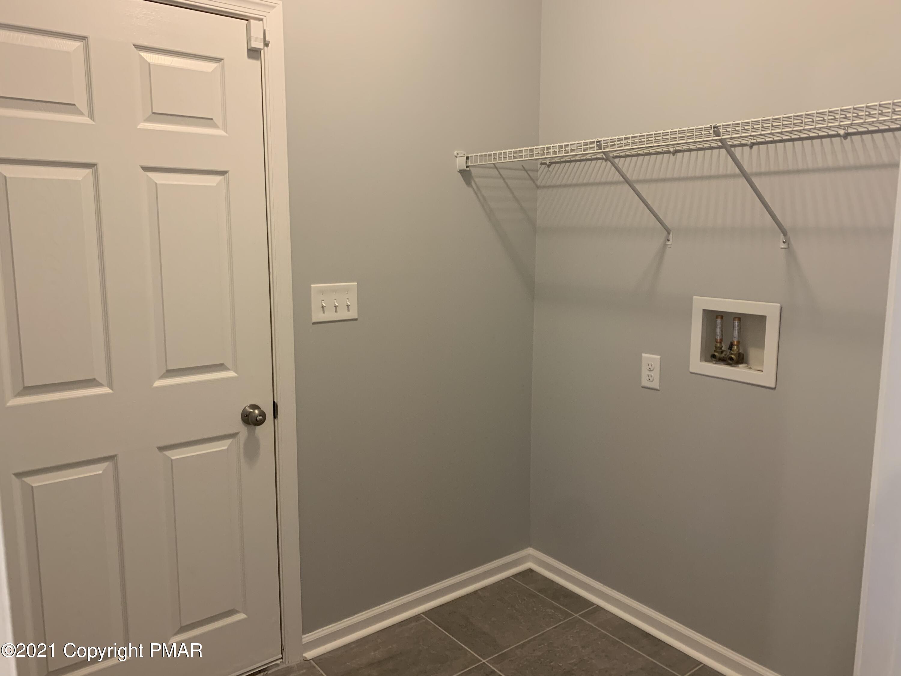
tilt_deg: -8.7
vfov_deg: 53.1
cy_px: 338
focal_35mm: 26
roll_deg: +0.0
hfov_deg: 67.3
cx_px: 450
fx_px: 677
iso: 160
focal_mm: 4.25
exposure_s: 1/60
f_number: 1.8
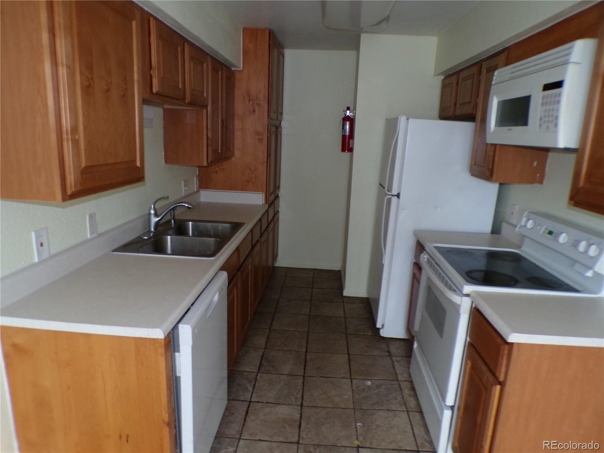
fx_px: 419
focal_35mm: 24
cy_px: 226
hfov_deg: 71.6
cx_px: 302
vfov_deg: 56.8
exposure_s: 1/17
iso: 200
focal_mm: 4.3
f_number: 3
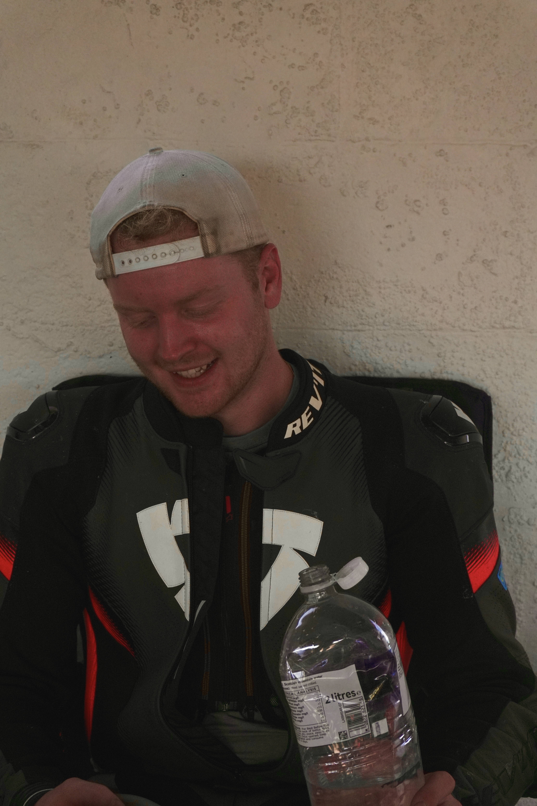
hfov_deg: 18.9
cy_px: 403
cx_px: 268
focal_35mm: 72
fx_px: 1611
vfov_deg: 28.1
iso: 400
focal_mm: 48
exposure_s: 1/800
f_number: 7.1
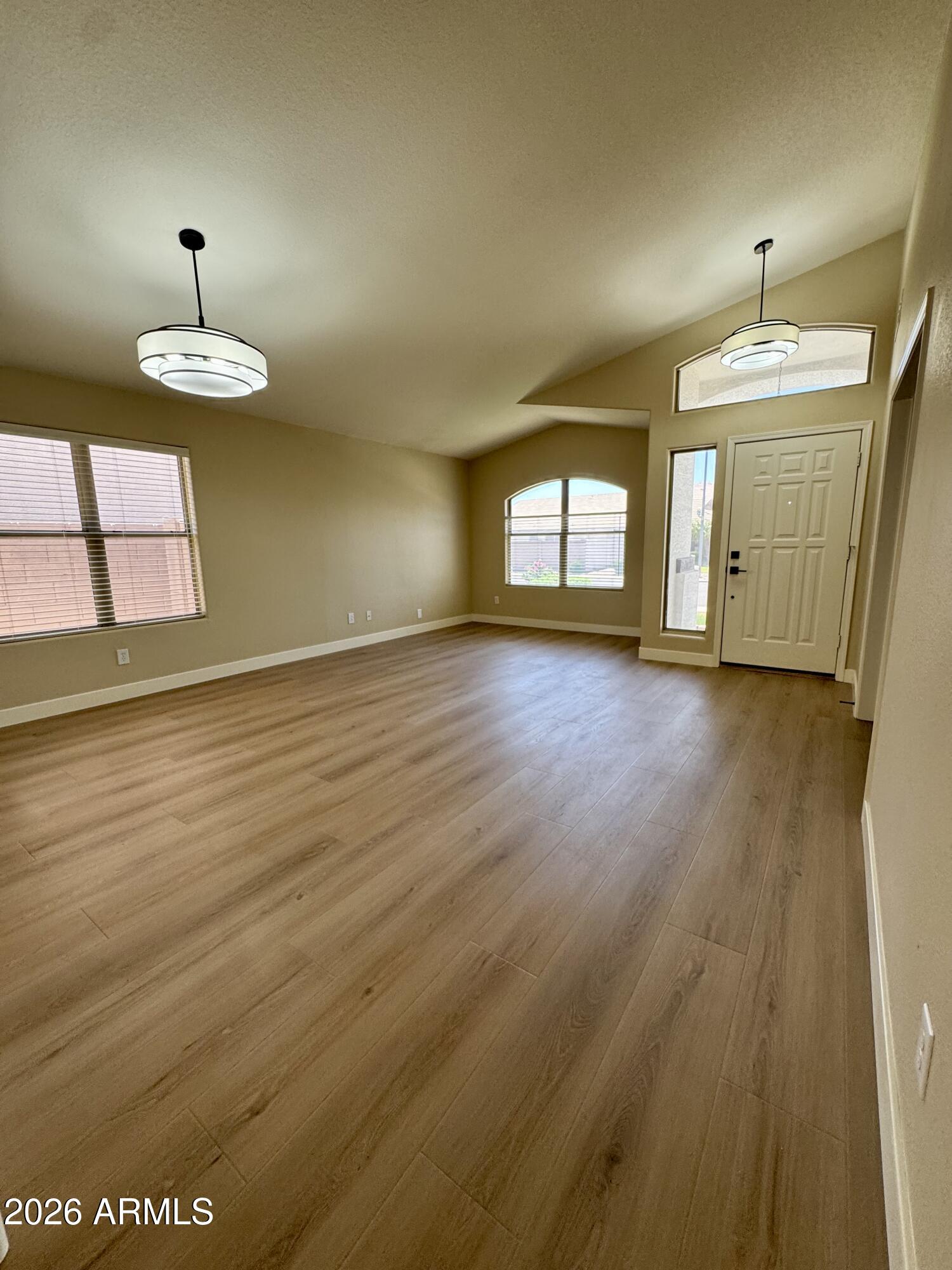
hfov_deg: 85.7
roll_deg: +1.3
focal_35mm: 14
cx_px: 476
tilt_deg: -9.7
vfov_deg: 102.1
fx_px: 513
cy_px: 635
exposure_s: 1/99
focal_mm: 2.22
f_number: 2.2
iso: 200
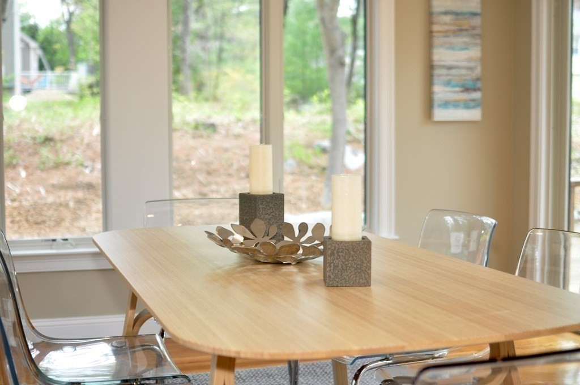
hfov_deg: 37.9
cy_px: 192
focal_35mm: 52
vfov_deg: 25.7
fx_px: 845
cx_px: 290
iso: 200
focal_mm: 35
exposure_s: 1/160
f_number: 2.5
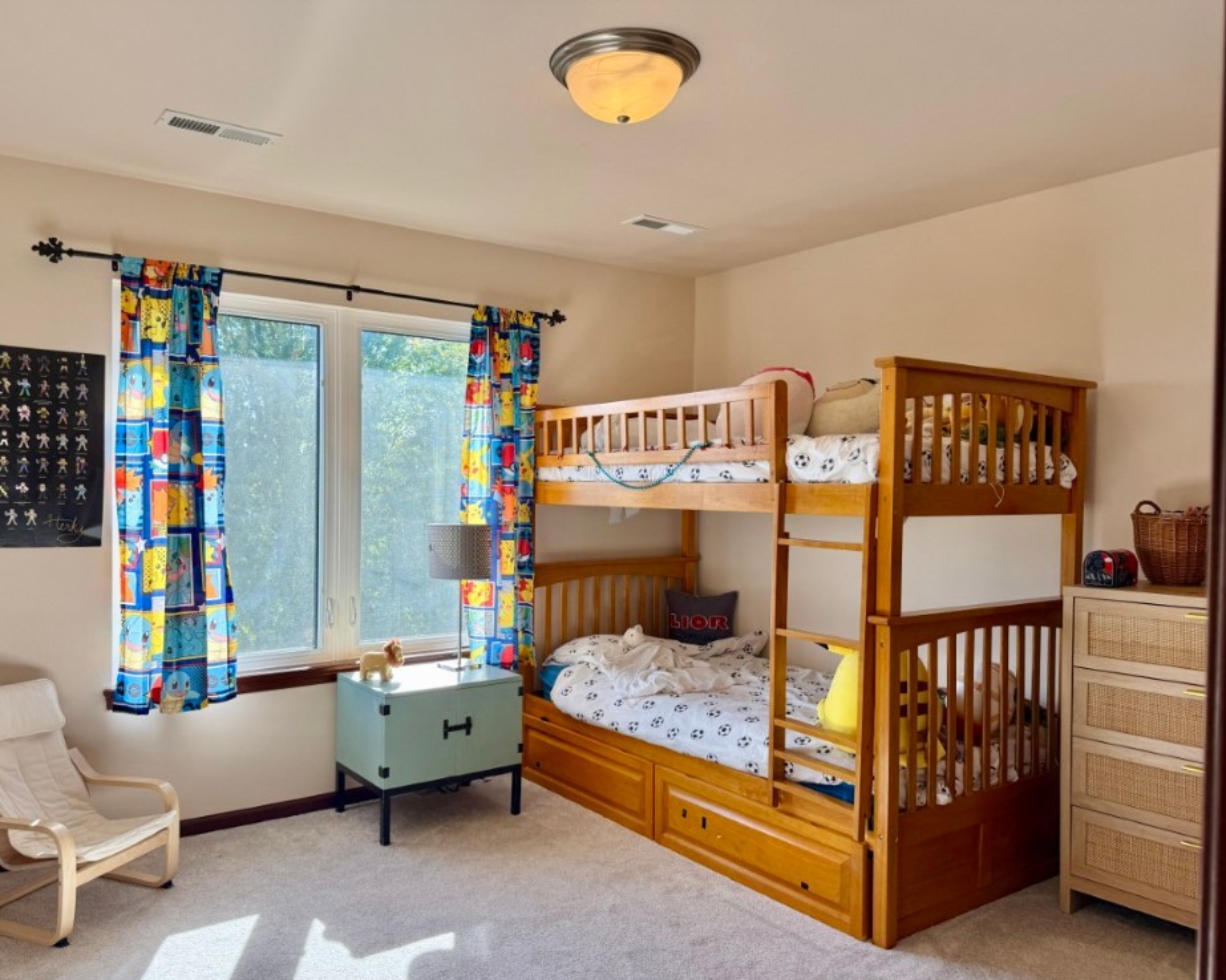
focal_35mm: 26
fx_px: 943
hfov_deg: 65.9
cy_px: 509
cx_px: 553
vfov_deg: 54.9
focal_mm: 6.76
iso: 80
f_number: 1.78
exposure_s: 1/257
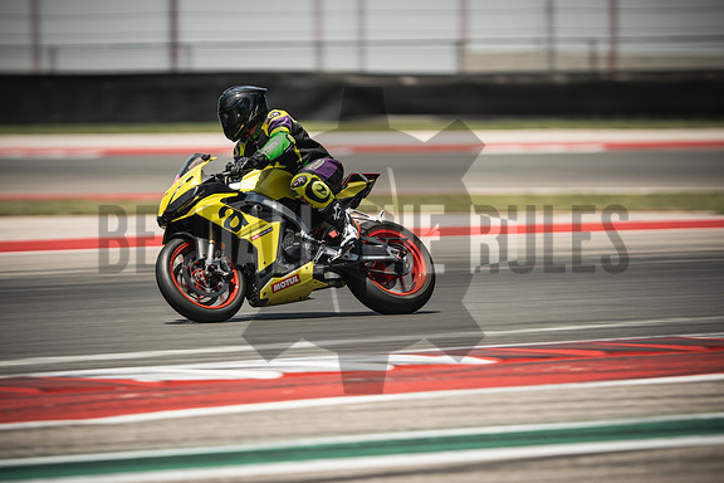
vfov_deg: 4.6
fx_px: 6073
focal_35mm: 302
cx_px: 363
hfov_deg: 6.8
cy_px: 241
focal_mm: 200
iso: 160
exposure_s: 1/250
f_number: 2
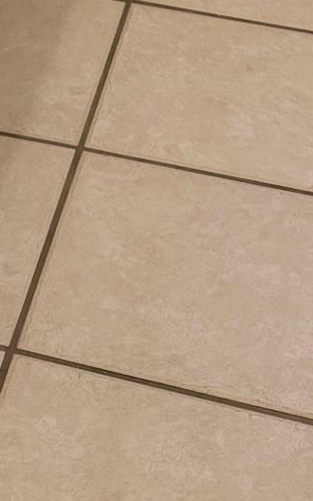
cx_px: -65
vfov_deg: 14.8
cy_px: -551
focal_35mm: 111
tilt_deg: -12.7
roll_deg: +0.4
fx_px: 1515
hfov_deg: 11.6
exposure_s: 1/120
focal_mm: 6.76
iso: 100
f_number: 1.78
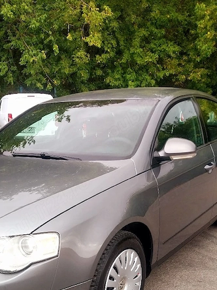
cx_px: 73
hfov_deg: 30.6
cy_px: 225
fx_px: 393
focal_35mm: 47
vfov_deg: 39.1
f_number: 1.8
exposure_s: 1/167
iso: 25
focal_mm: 4
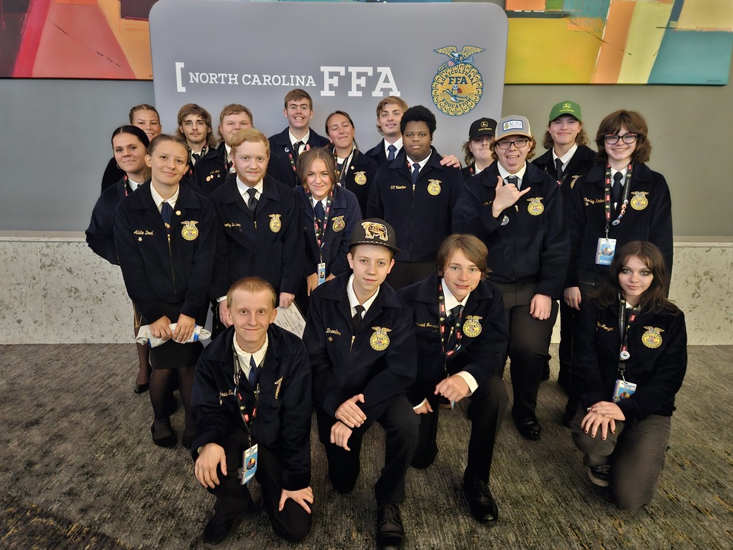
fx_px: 508
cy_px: 268
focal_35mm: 24
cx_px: 367
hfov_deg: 71.6
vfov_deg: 56.8
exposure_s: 1/15
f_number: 1.8
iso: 1000
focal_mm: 5.4
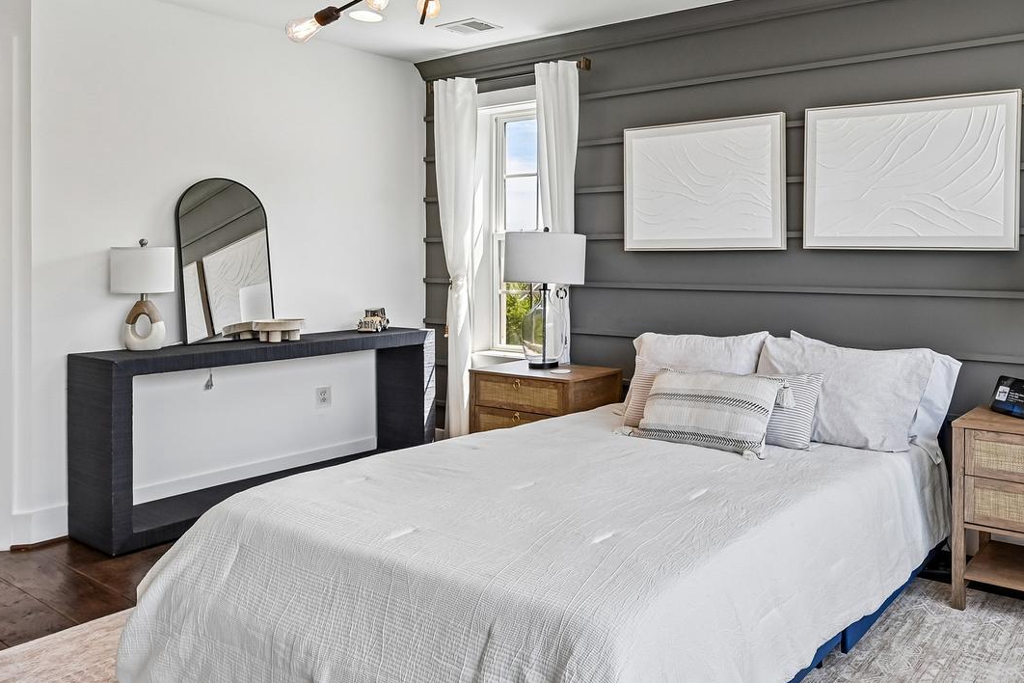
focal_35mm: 27
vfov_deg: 47.5
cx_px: 735
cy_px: 256
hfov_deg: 64.4
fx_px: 768
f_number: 8
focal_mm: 14
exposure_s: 1/20
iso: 100
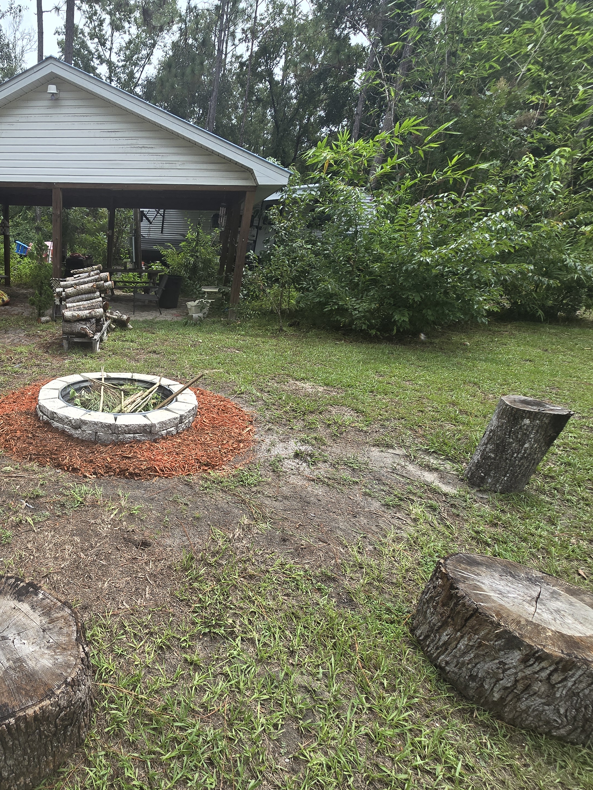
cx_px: 94
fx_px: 411
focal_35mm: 18
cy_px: 401
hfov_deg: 63.4
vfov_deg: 87.7
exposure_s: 1/981
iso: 50
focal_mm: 2.2
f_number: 2.2
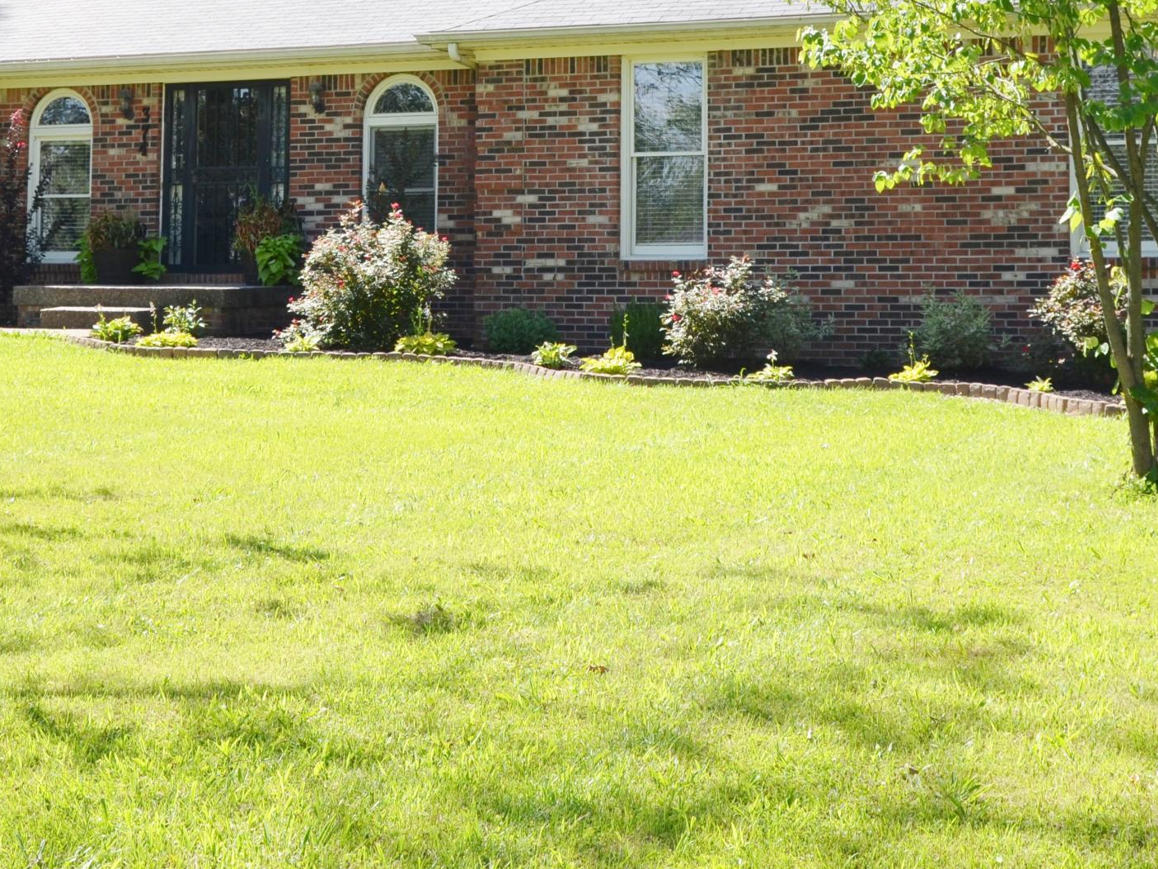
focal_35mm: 70
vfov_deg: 20.5
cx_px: 510
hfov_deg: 27.7
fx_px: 2343
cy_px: 71
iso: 200
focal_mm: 23
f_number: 8
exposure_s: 1/250
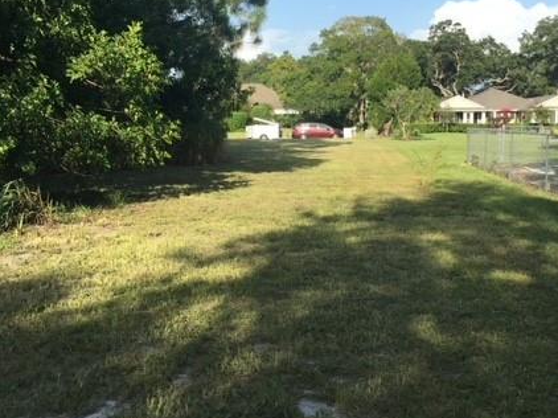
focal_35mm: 44
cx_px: 294
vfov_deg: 32.8
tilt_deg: -3.3
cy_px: 184
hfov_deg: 43.0
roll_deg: +0.0
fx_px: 709
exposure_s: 1/986
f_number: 2.2
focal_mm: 4.15
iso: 25
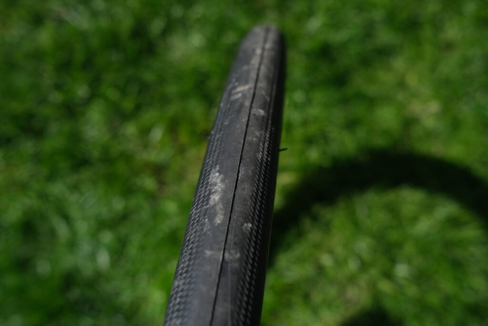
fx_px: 474
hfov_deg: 54.4
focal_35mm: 35
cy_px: 163
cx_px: 244
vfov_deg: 37.9
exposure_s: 1/1100
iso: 160
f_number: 4
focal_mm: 23
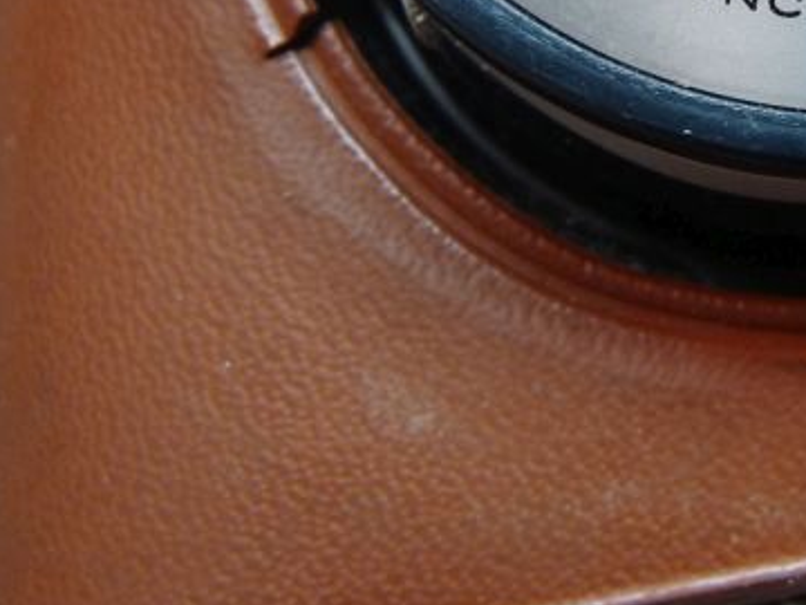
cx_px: 853
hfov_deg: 29.5
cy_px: 4
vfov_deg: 23.4
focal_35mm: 60
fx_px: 1397
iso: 200
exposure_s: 1/30
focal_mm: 4.8
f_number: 2.8
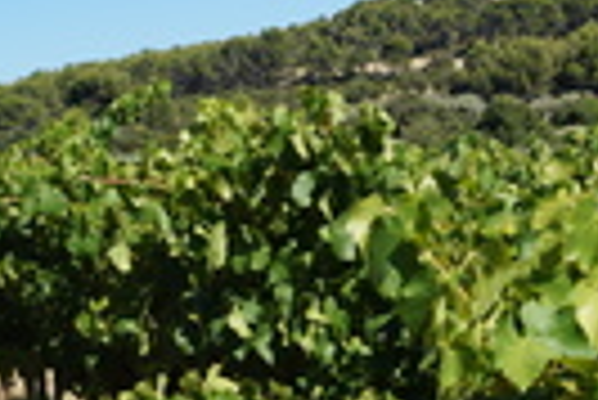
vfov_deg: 13.8
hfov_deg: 19.7
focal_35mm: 99
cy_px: 265
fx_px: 1646
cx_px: 665
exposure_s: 1/160
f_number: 10
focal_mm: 22
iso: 100
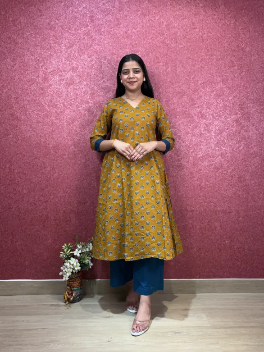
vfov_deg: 59.9
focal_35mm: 30
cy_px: 183
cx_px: 141
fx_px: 305
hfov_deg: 46.8
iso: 32
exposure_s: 1/125
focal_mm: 5.96
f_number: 1.6
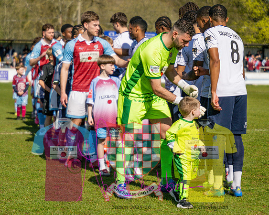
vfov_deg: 12.9
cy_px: 105
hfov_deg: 16.1
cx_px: 110
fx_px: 949
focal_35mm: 119
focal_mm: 98
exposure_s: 1/10000
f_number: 4
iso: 400
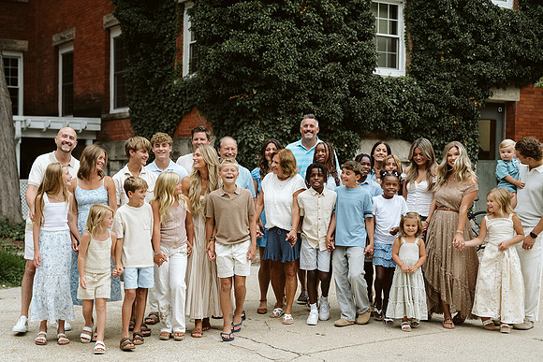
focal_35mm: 58
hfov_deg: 34.2
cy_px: 199
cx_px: 226
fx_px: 880
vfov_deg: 23.3
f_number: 2.8
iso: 1000
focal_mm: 50
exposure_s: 1/640
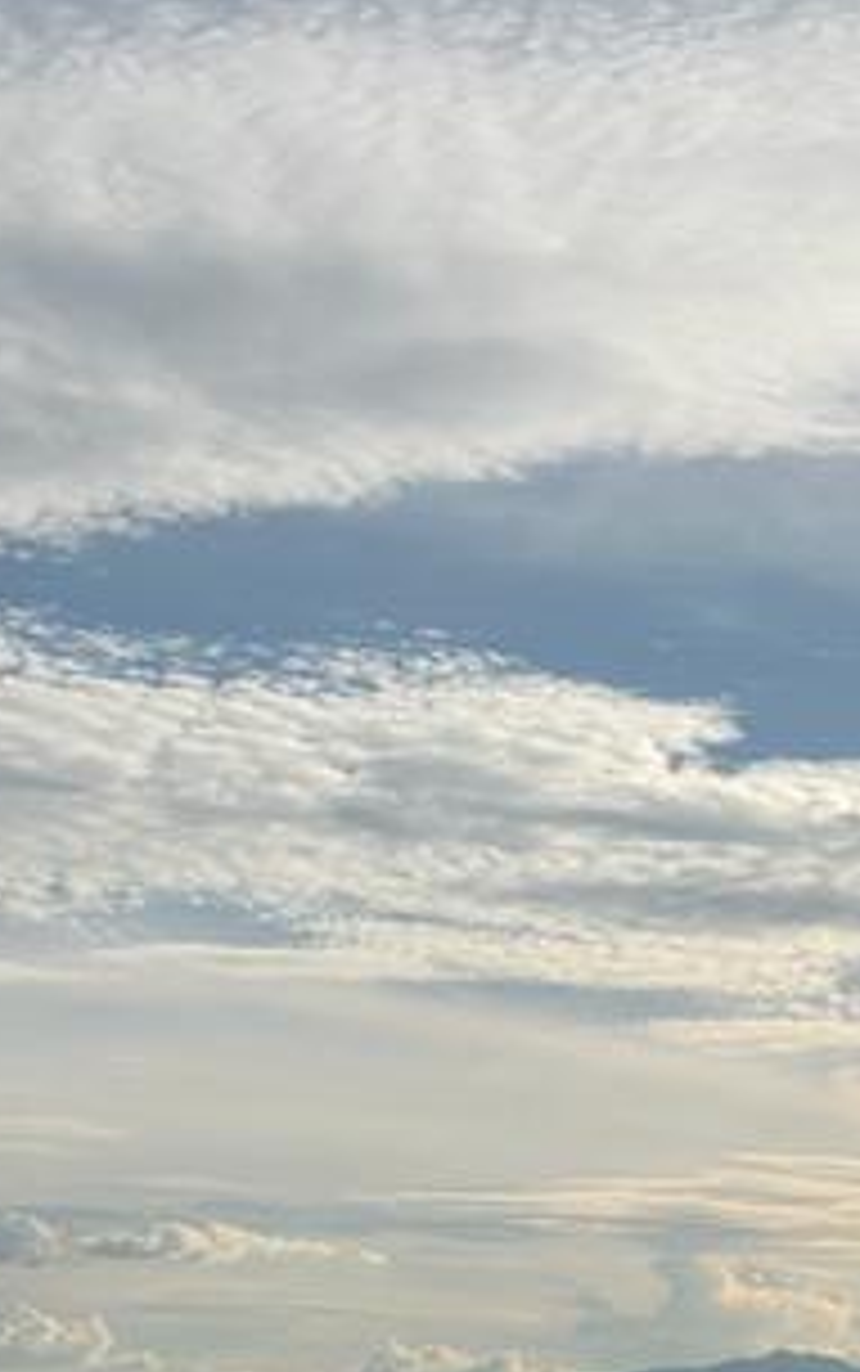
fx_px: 3745
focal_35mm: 100
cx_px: 437
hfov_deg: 13.1
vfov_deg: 20.3
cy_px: 1255
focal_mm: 6.76
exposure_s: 1/11364
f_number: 1.78
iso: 64
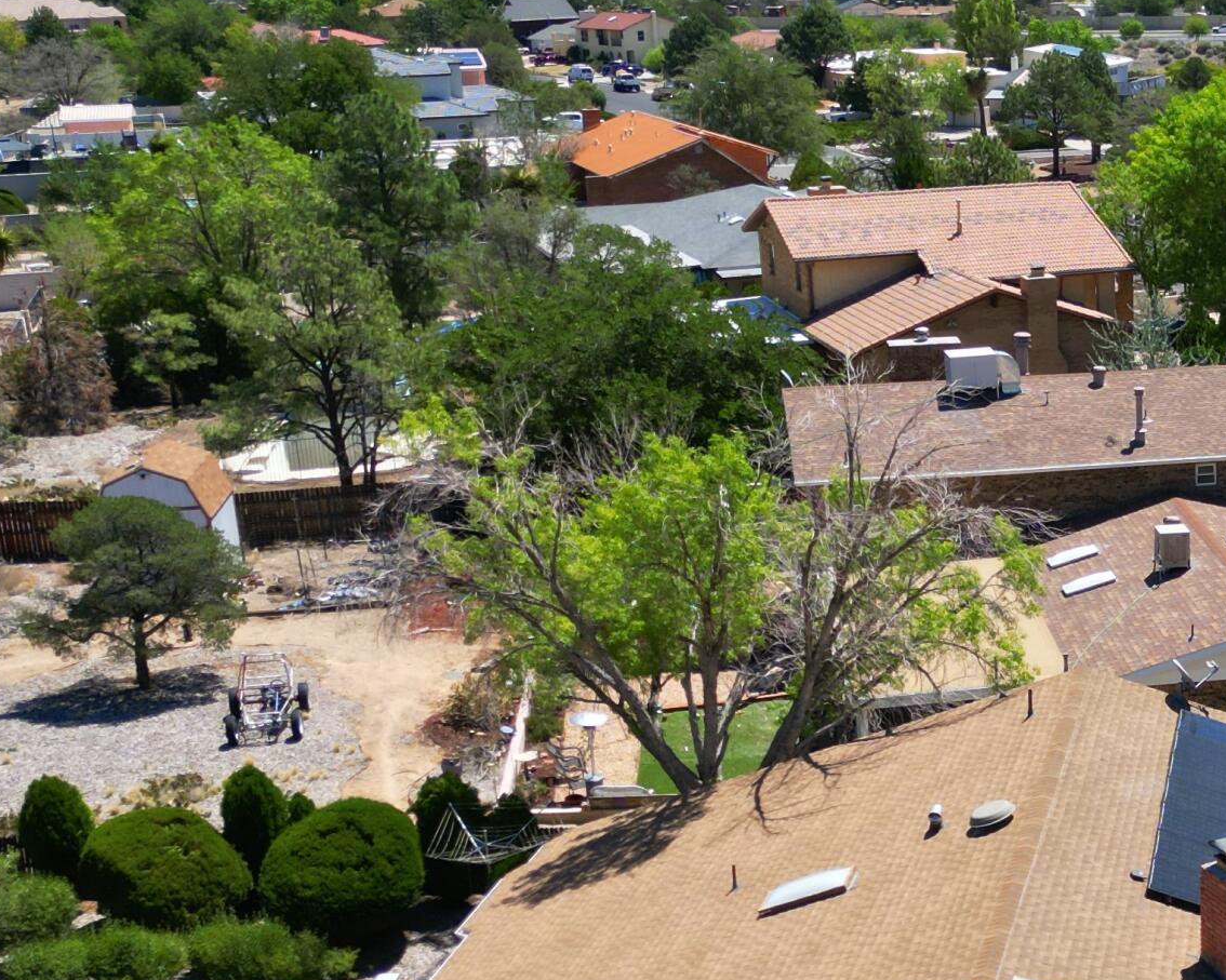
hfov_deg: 29.2
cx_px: 1112
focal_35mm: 62
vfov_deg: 24.5
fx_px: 2249
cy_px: 667
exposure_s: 1/2500
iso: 130
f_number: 1.7
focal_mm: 6.72
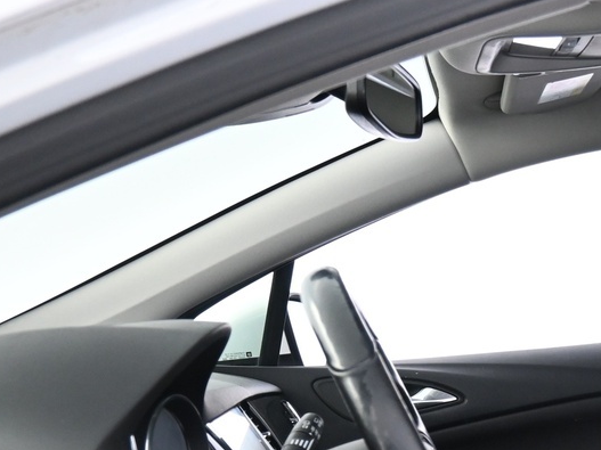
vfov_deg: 18.9
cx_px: 676
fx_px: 1232
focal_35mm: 71
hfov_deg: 25.3
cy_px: 613
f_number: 3.5
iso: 1100
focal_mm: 16
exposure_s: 1/25
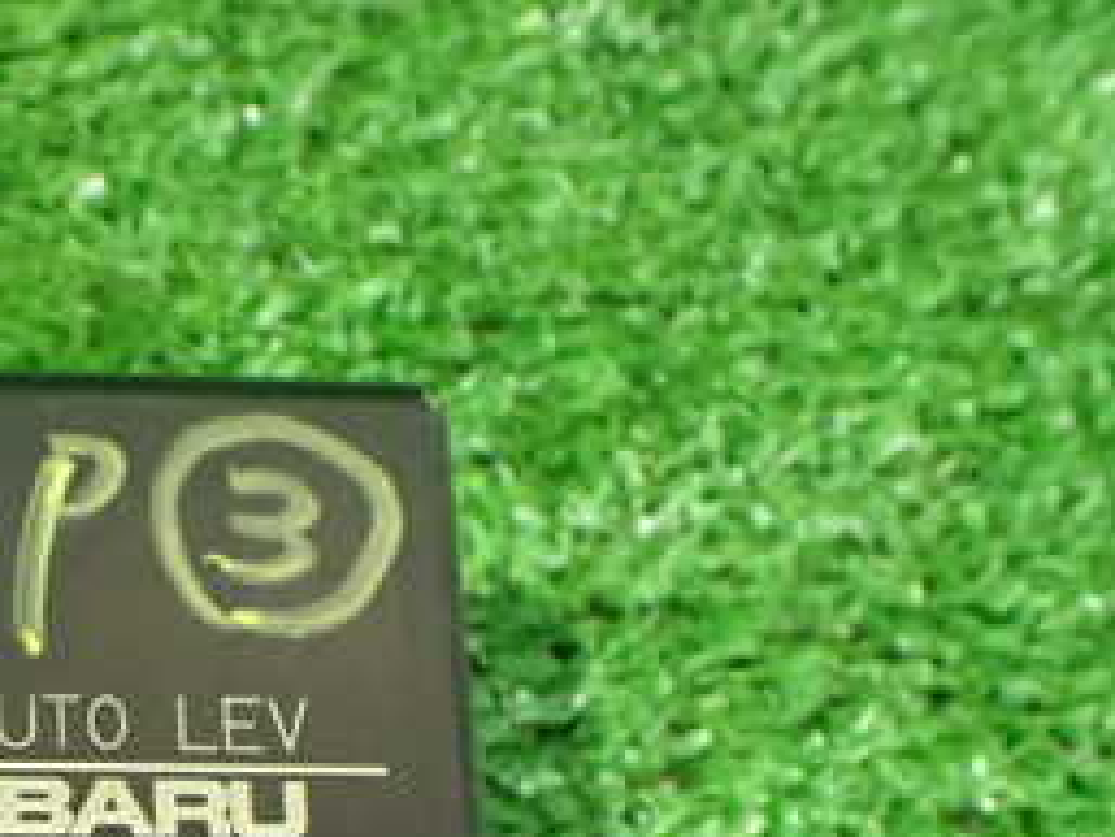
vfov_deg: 20.0
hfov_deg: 25.6
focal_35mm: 70
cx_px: -121
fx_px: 2256
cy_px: 941
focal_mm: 5.4
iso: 1250
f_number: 2.3
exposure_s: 1/30
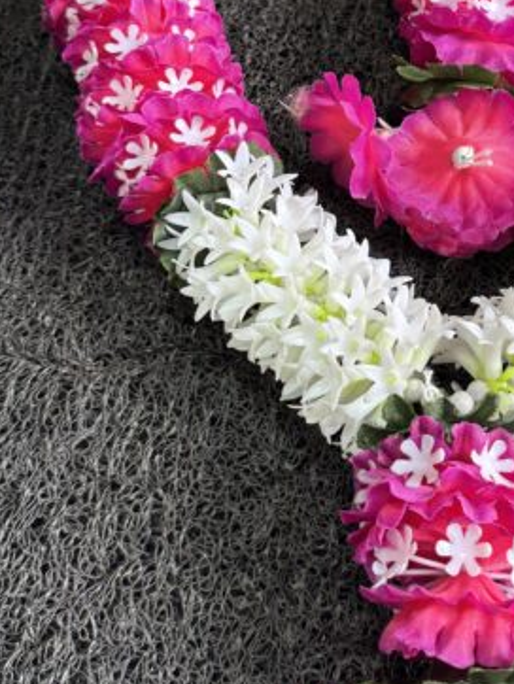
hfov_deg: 26.7
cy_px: 227
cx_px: 455
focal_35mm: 53
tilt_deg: -60.0
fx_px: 1048
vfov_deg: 35.8
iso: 125
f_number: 1.78
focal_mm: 6.76
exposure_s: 1/100
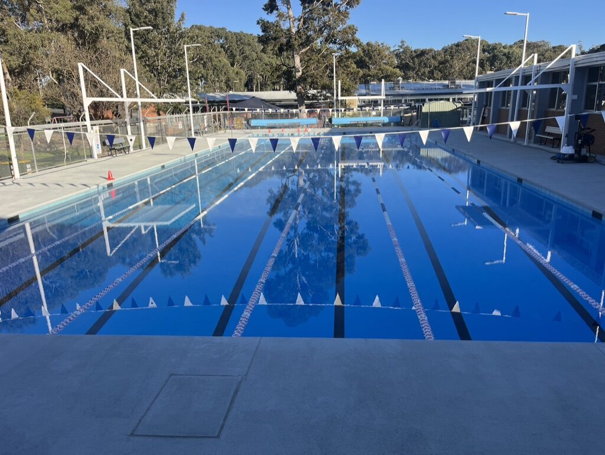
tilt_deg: -14.9
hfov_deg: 67.3
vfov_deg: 53.1
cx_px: 302
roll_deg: +1.0
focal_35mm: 26
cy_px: 228
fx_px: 455
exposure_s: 1/1441
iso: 50
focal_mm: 5.1
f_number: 1.6
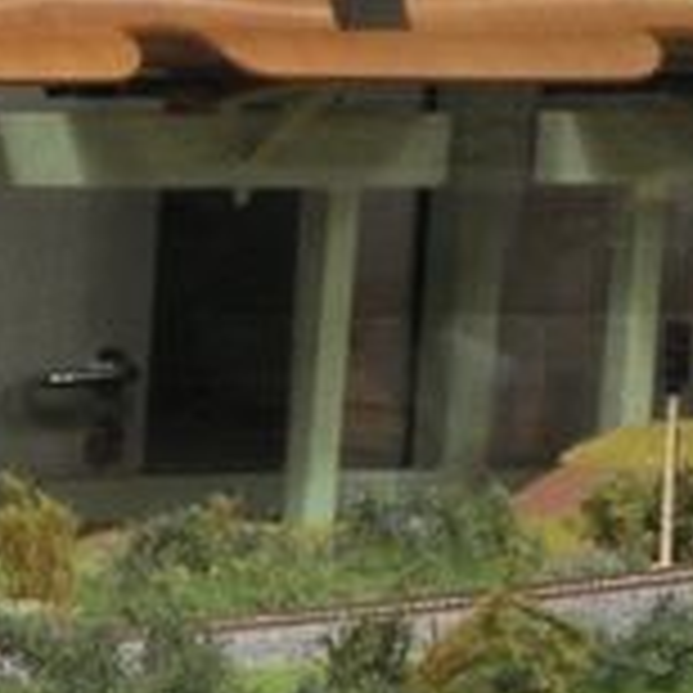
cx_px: -1544
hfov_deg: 4.0
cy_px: 1094
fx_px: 9603
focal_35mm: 424
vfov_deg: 4.1
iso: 400
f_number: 32
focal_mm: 50
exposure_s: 1/1.3
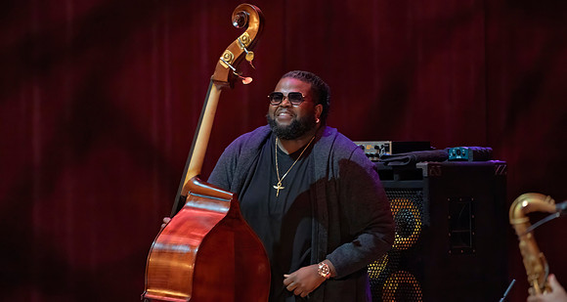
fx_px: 6301
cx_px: 284
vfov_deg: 2.7
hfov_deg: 5.2
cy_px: 157
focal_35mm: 424
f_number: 5.6
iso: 5000
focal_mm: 400
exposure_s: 1/320
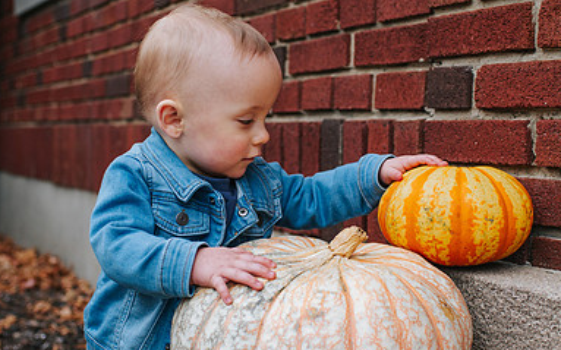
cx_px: 286
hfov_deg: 35.1
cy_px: 208
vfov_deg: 22.3
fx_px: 886
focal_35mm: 58
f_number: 3.2
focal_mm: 35
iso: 800
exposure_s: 1/320
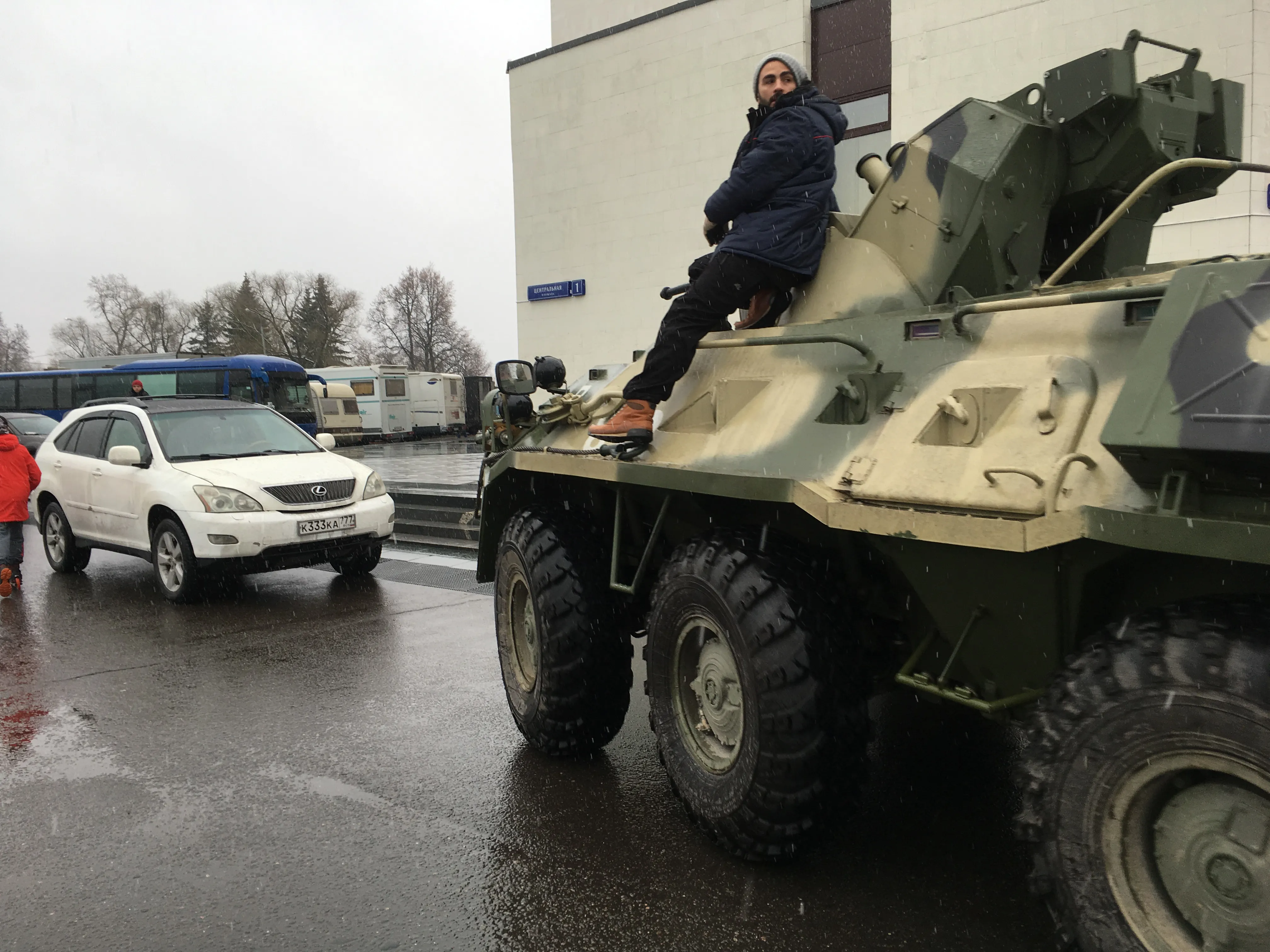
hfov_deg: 61.7
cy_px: 476
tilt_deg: -5.6
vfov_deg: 48.2
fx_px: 1064
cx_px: 635
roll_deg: +1.8
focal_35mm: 29
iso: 25
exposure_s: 1/120
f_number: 2.2
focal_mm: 4.15
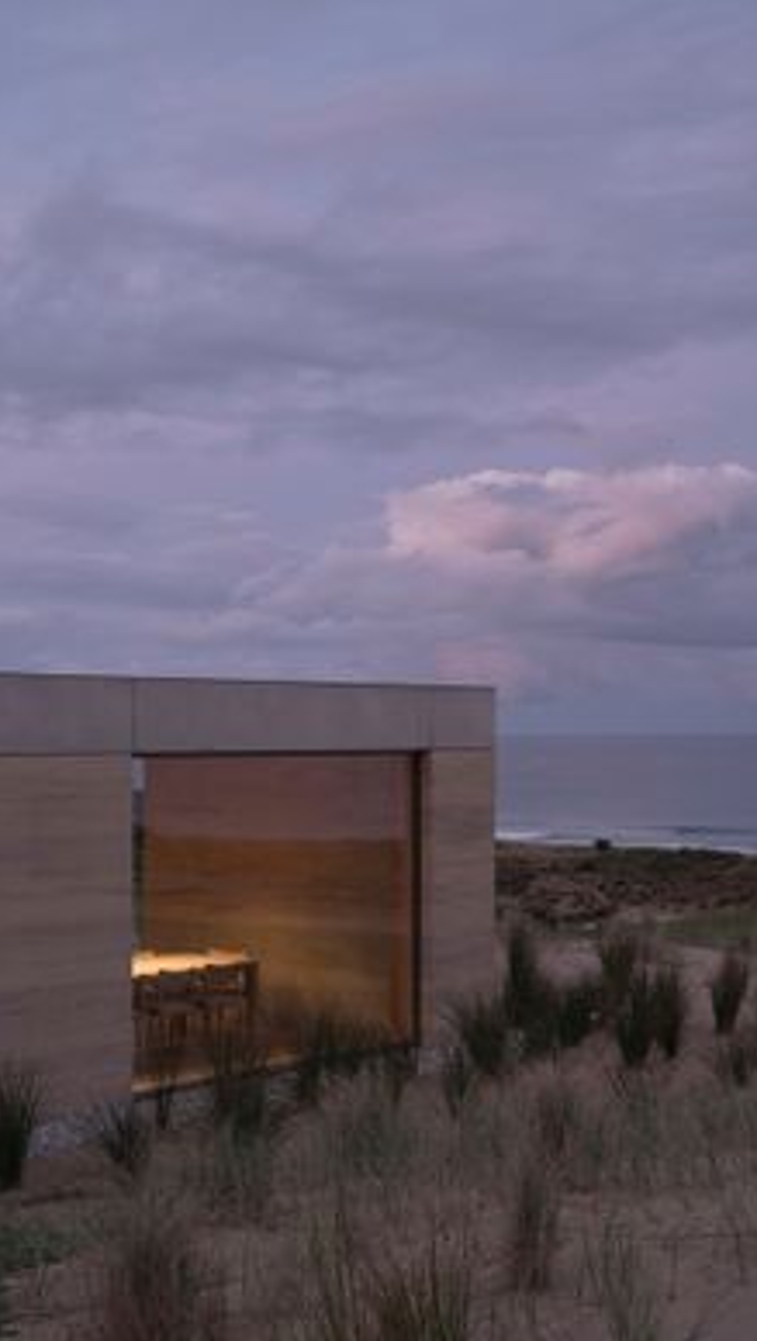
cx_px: 334
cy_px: 672
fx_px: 2029
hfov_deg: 21.1
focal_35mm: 57
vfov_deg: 36.6
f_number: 16
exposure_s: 5
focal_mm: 66.3
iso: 160
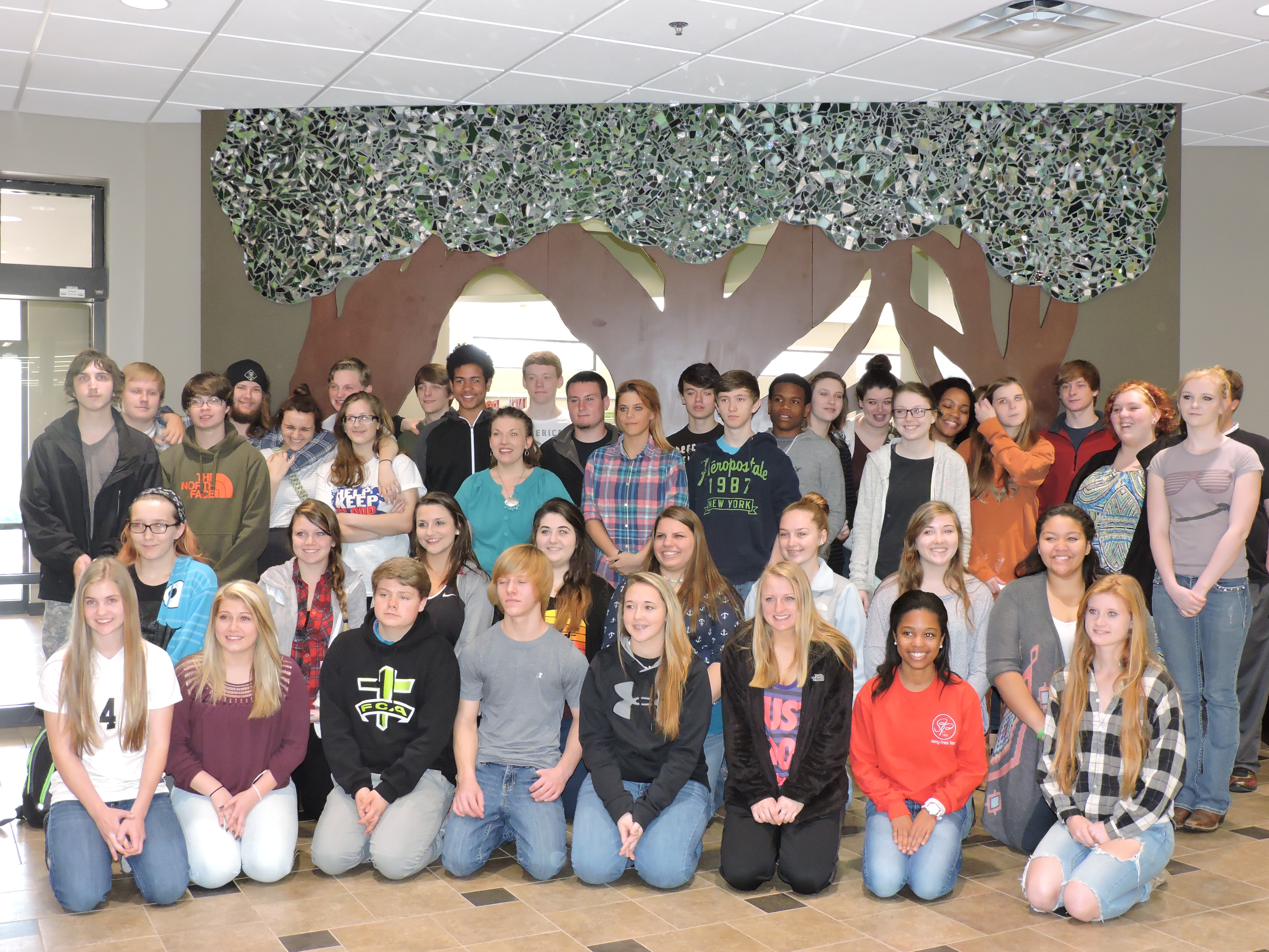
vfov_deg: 36.0
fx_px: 1466
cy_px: 476
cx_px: 634
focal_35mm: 40
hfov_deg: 46.8
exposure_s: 1/30
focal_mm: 7.1
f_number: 3.3
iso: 560
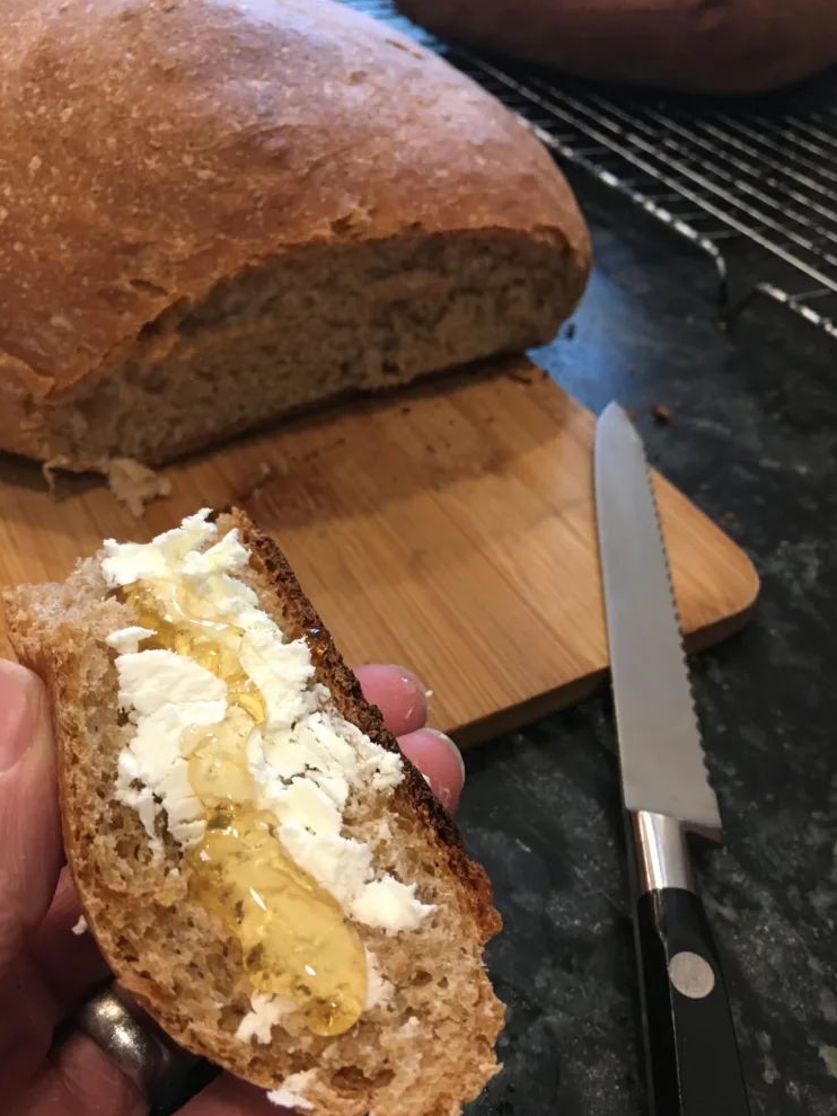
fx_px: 968
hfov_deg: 46.8
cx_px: 425
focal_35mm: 30
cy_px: 574
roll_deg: -6.1
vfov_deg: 60.0
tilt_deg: -43.7
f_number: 2.2
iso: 200
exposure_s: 1/30
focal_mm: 4.15
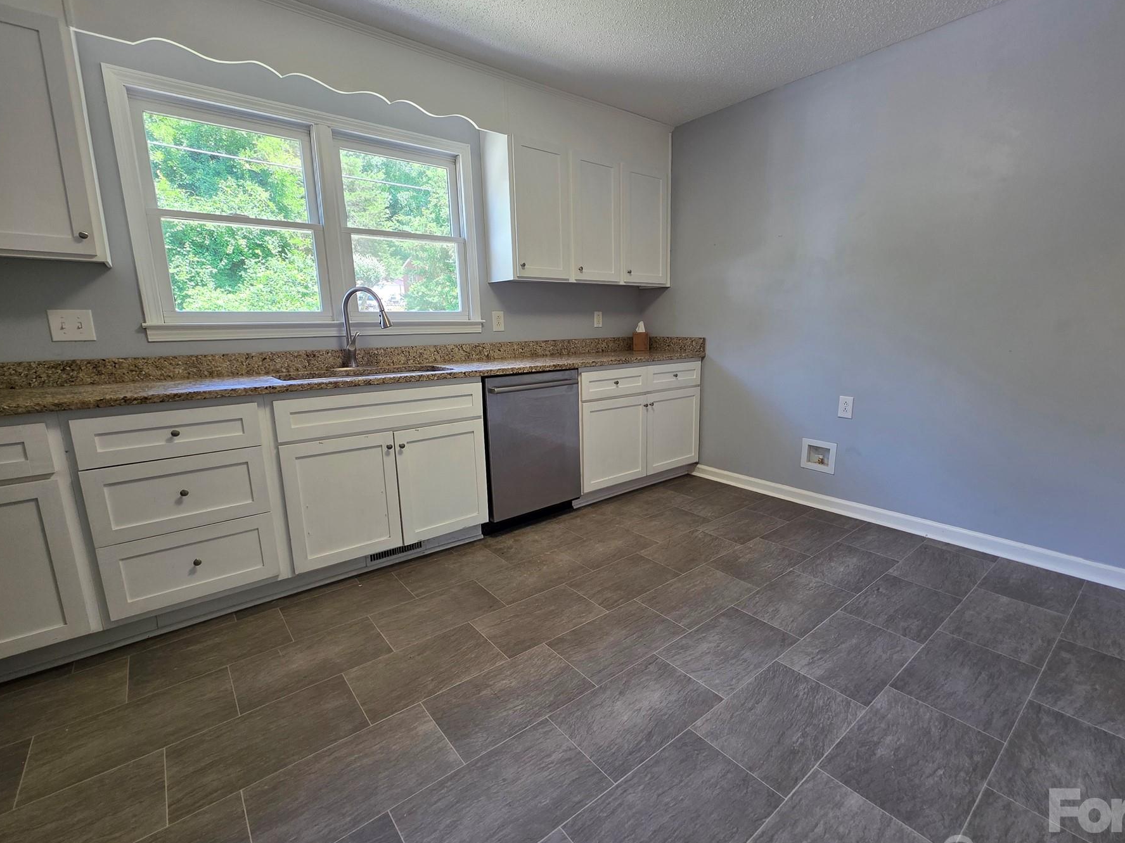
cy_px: 426
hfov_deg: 98.0
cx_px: 602
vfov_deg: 81.7
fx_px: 487
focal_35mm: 15
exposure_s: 1/120
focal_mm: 2.2
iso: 125
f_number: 1.9
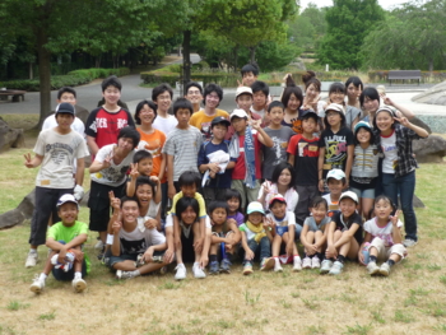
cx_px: 223
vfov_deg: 22.6
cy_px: 168
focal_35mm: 65
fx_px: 838
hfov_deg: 29.8
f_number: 3.2
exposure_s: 1/200
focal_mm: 8.4
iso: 100
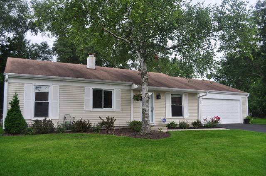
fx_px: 221
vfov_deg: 43.5
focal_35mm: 30
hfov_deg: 62.0
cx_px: 133
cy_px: 88
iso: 200
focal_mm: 20
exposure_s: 1/125
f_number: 5.6
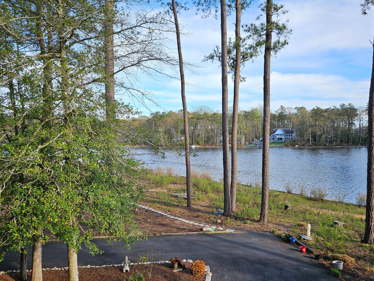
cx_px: 177
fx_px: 303
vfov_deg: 49.6
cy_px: 161
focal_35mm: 28
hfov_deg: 63.4
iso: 25
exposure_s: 1/647
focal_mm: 5.4
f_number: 1.8
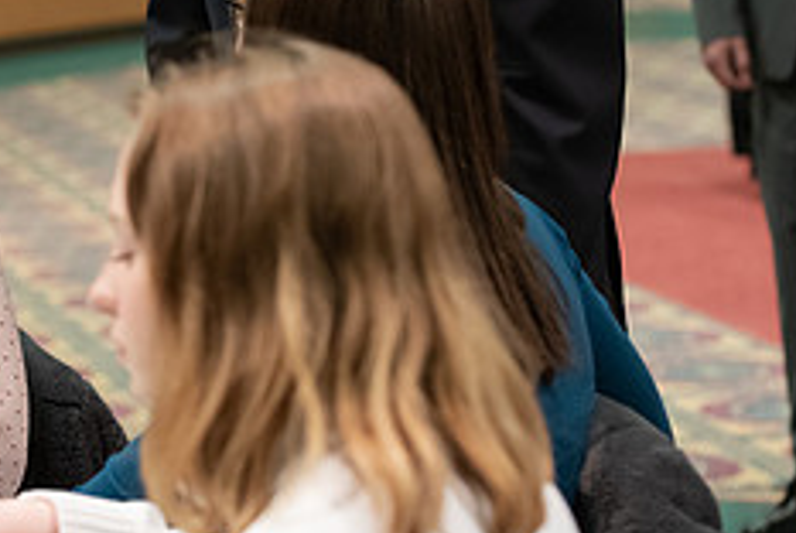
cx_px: 116
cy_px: -46
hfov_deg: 11.7
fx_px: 3852
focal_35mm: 174
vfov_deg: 7.9
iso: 2500
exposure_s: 1/200
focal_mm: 70
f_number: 3.5
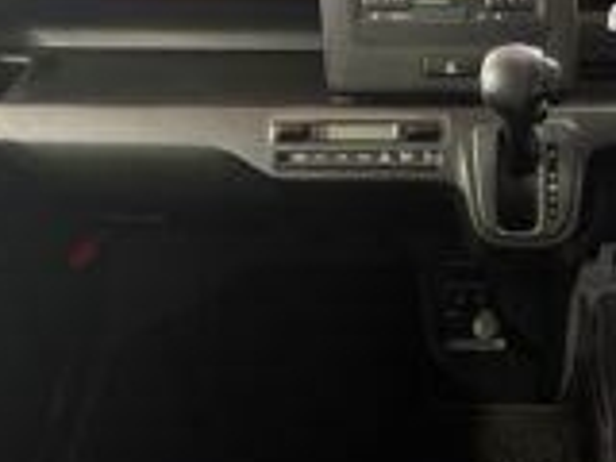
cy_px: 225
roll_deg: +1.6
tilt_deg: -36.4
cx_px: 527
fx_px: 1014
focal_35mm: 57
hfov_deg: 32.5
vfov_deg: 25.7
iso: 640
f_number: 1.6
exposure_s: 1/25
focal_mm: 5.96
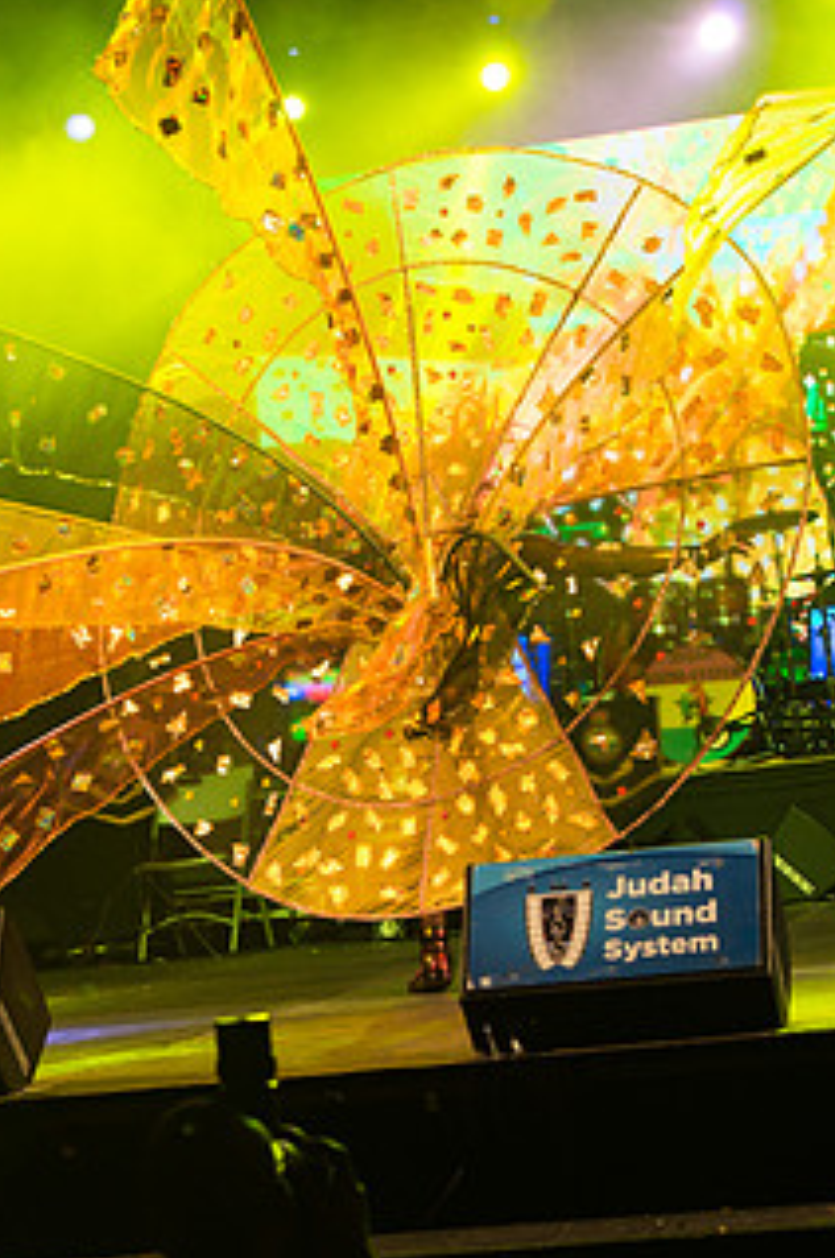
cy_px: 767
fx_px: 3455
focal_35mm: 99
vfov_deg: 20.6
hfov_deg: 13.8
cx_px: 342
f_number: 5.6
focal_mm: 70
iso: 2000
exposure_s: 1/320
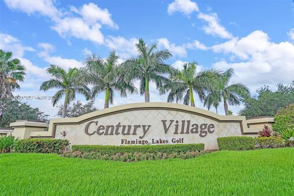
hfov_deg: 96.8
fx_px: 131
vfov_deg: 73.7
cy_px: 98
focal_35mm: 16
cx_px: 147
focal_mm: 16
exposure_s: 1/125
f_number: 9
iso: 100
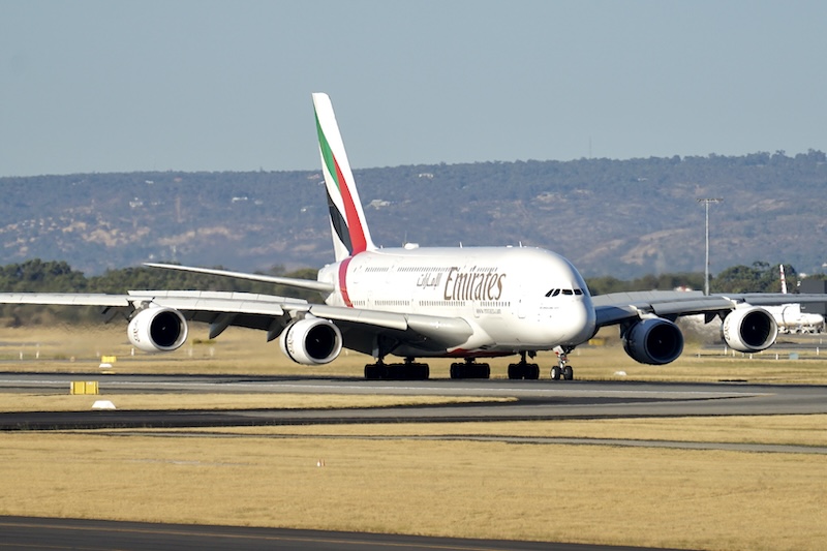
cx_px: 414
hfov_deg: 6.9
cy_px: 276
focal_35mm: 300
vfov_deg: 4.6
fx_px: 6890
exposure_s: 1/2000
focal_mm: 300
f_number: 5.6
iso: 200
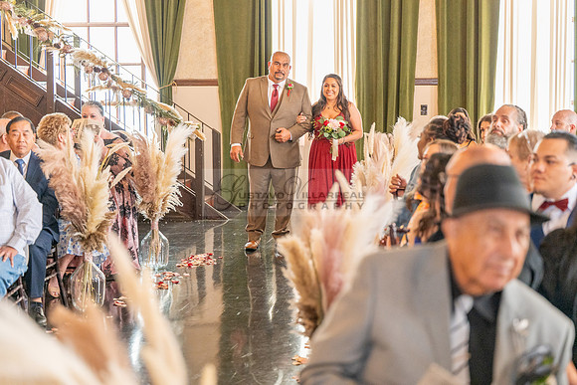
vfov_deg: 19.5
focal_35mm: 70
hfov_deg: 28.8
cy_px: 192
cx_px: 288
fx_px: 1122
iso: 1600
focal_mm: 70
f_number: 2.8
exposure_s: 1/200
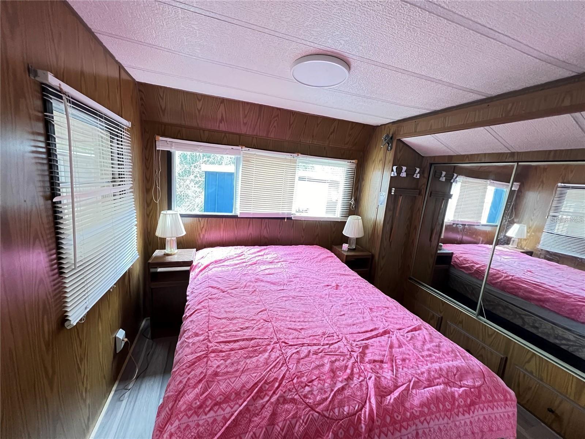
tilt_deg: -11.5
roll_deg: -4.9
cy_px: 220
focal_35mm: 13
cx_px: 292
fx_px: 220
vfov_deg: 89.9
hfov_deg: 106.2
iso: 1000
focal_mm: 1.57
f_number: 1.8
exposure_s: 1/58
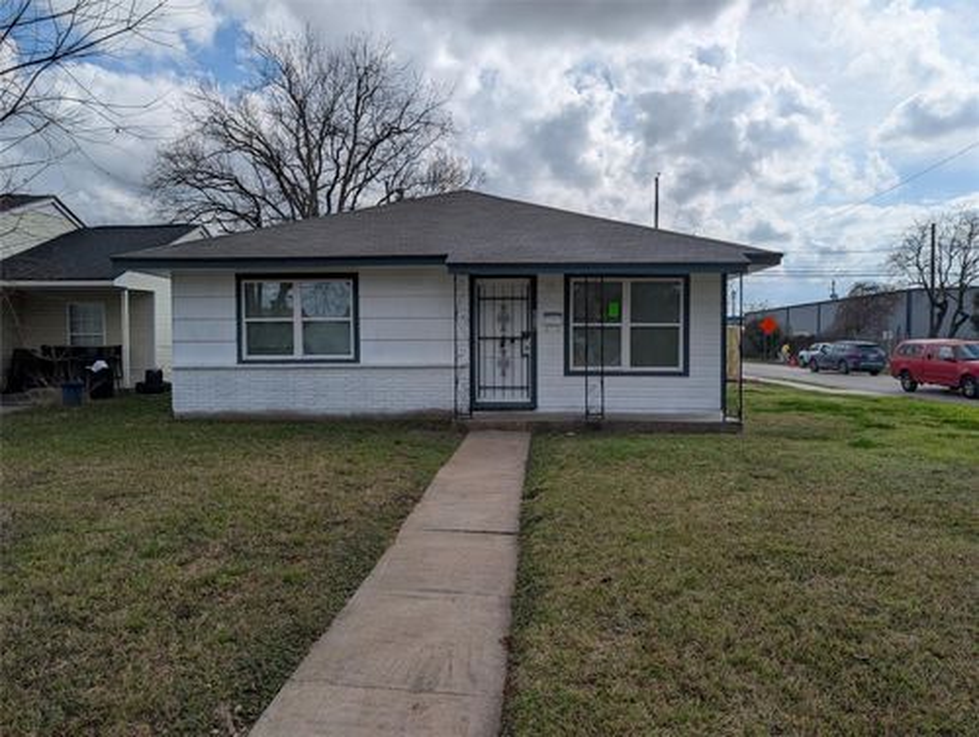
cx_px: 490
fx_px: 679
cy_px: 368
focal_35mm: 24
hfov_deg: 71.5
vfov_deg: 56.9
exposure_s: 1/3236
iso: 21
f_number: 1.68
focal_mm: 6.9
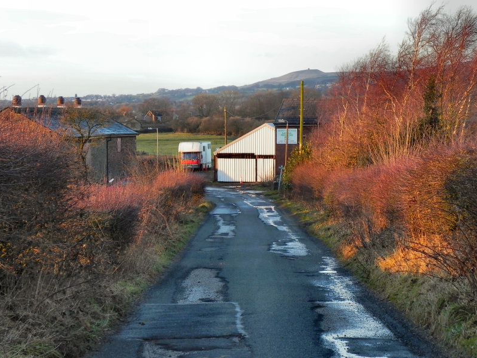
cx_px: 239
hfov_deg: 16.7
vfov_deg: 12.6
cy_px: 180
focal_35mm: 118
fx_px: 1626
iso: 160
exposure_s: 1/50
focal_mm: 20.8
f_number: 4
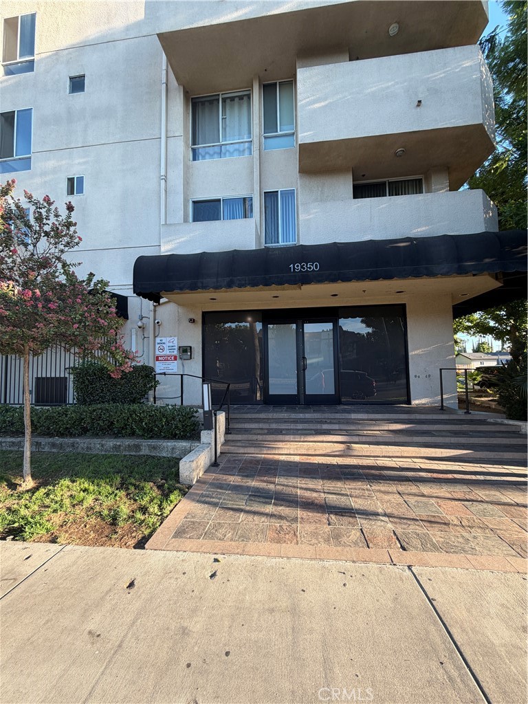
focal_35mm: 14
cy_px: 352
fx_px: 285
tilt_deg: +4.2
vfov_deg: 102.1
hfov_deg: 85.7
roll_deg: +0.6
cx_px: 264
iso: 40
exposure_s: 1/164
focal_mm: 2.22
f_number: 2.2
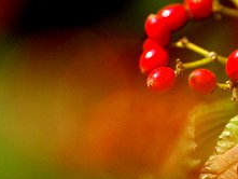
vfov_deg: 2.5
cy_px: 56
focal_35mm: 602
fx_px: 4141
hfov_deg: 3.3
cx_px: 221
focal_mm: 180
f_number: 3.5
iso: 200
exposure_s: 1/1600
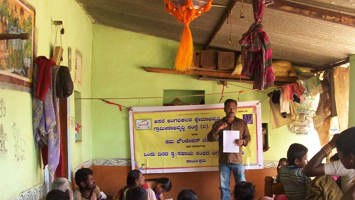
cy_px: 143
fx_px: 452
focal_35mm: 48
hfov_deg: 42.8
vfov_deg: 24.7
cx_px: 195
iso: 200
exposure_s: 1/64
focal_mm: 6
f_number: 2.7
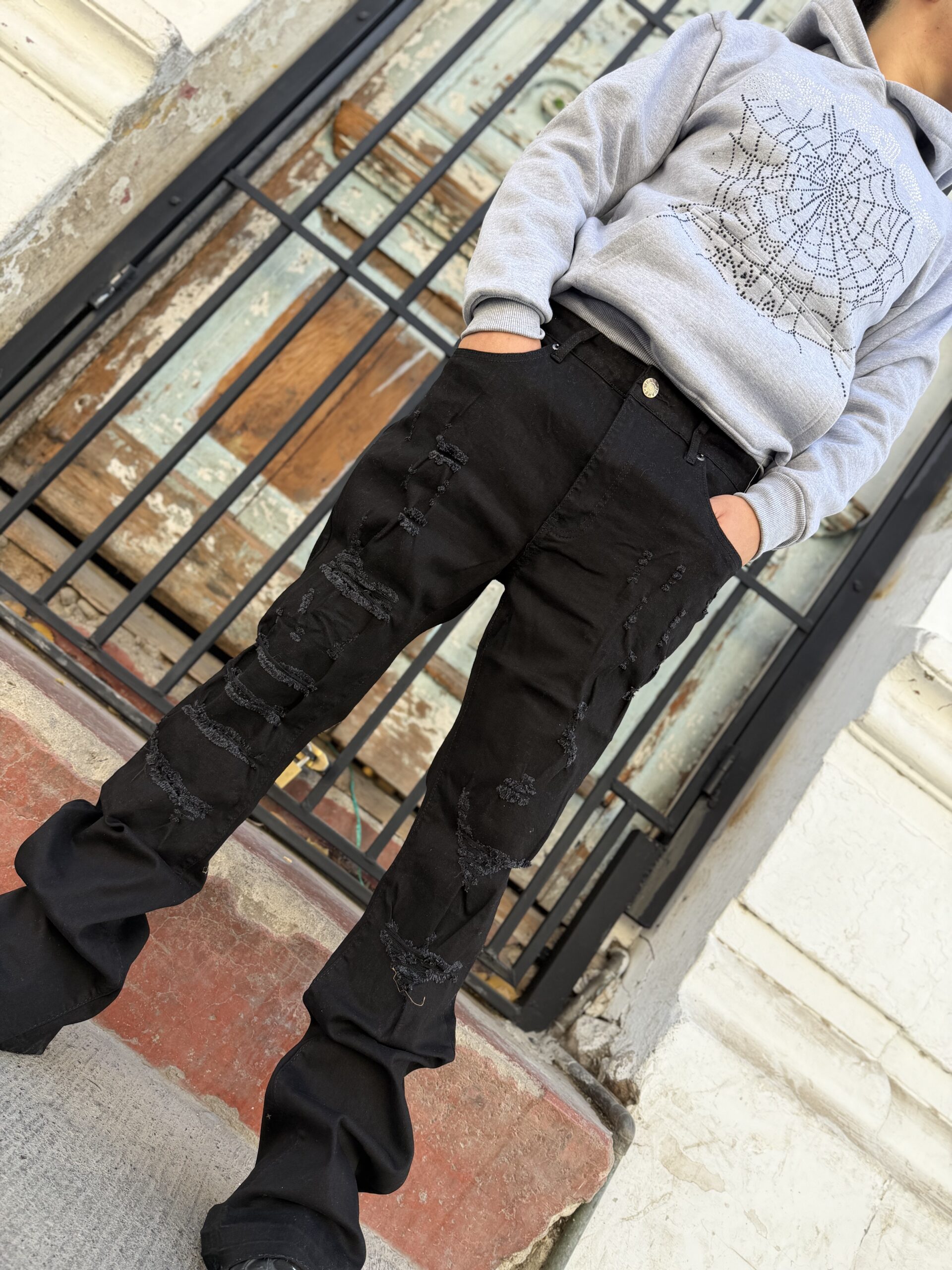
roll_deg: -38.6
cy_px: 635
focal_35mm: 24
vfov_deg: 71.6
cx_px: 476
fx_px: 880
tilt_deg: +13.2
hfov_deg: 56.8
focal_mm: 6.76
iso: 64
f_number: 1.78
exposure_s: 1/295
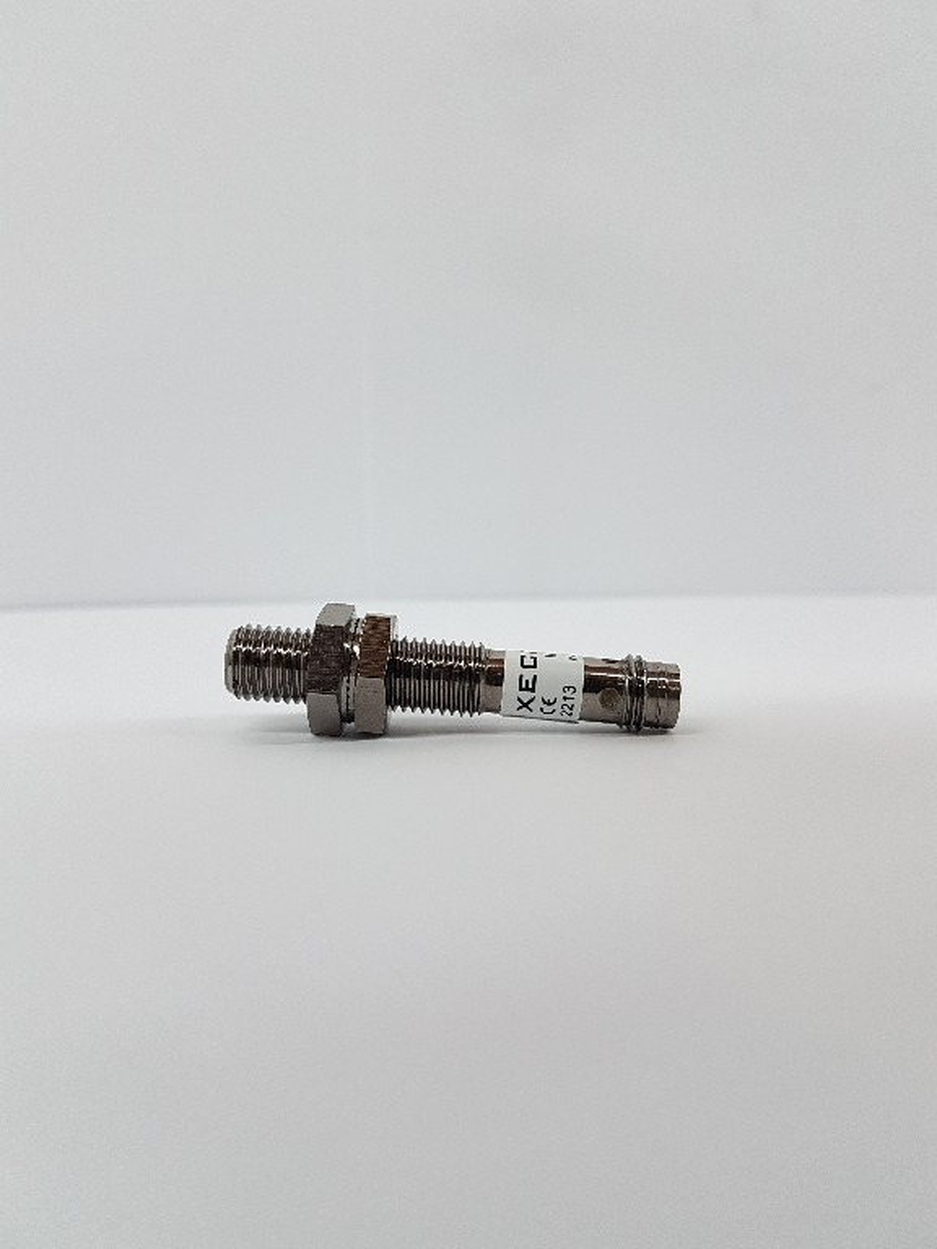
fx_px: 938
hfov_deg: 53.1
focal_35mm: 26
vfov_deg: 67.3
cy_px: 624
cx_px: 468
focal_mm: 4.2
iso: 64
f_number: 1.7
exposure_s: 1/100
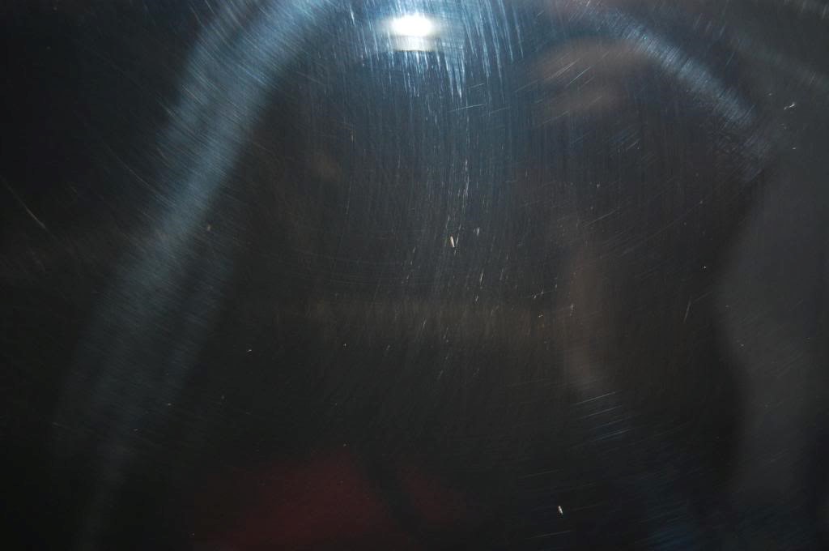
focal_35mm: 63
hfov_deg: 31.9
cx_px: 414
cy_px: 276
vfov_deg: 21.5
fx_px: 1449
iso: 400
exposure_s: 1/60
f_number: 5.3
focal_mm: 42
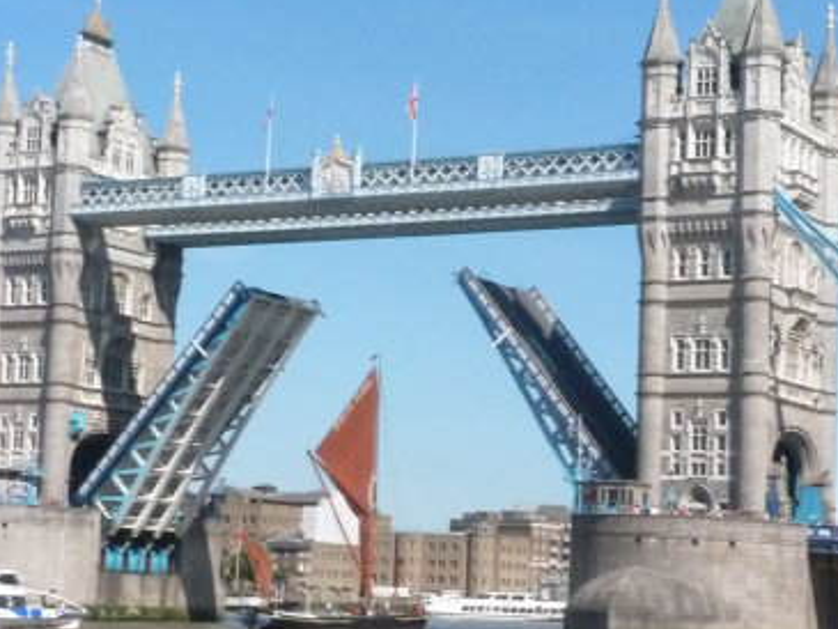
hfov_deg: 22.0
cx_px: 418
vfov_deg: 16.6
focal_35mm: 89
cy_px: 329
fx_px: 2155
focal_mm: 11.7
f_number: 6.3
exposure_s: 1/4000
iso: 1600
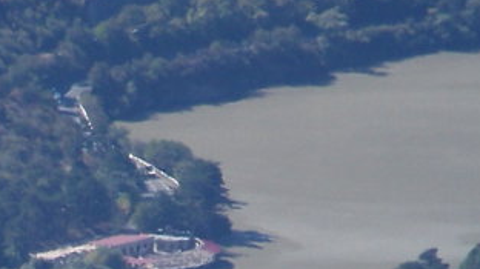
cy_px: 477
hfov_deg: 1.2
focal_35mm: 1813
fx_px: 23060
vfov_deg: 0.7
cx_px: -198
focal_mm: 70.2
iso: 64
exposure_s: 1/400
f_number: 4.8
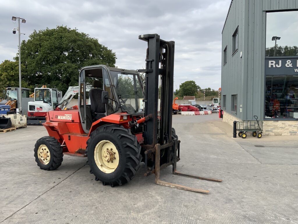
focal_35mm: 29
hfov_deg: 61.7
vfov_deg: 48.2
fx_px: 250
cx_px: 149
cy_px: 112
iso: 16
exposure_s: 1/1035
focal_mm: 3
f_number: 1.8
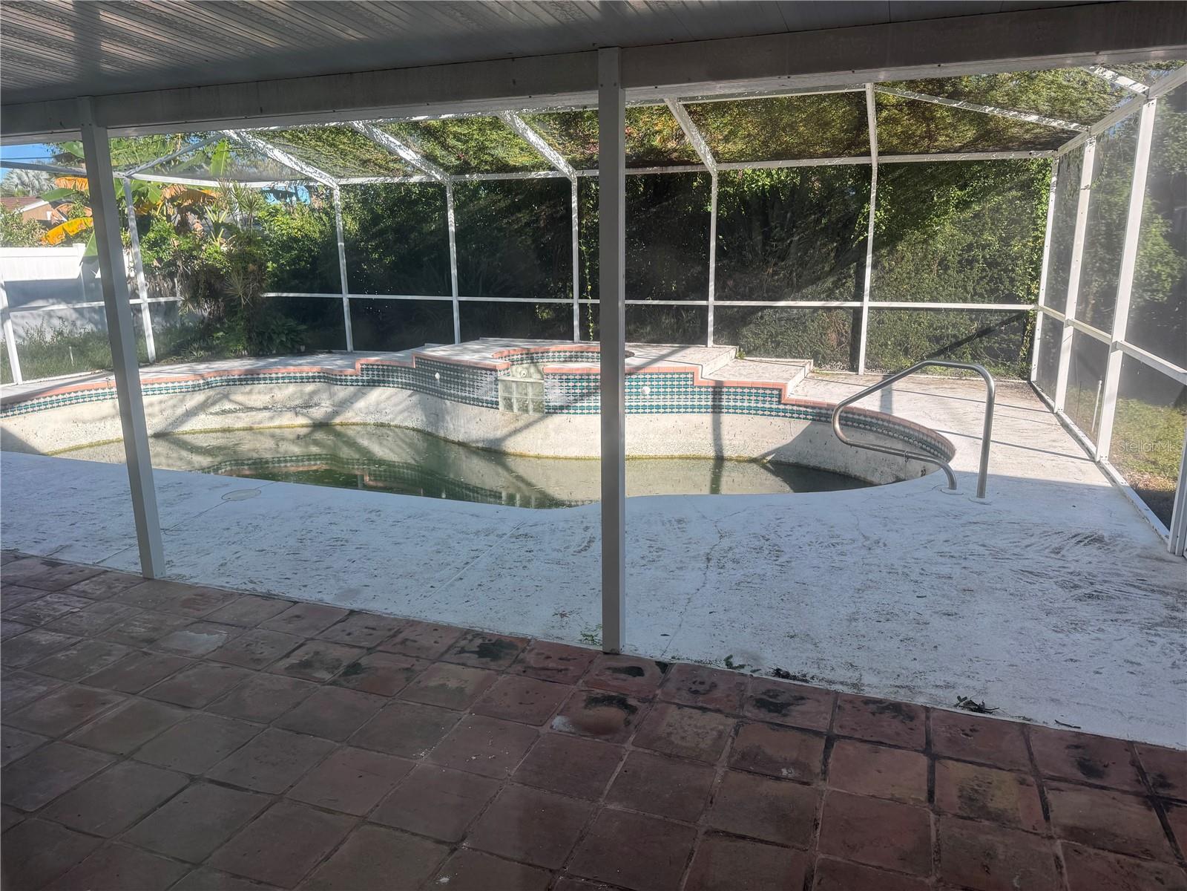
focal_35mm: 24
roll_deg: +0.1
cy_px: 446
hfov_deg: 71.6
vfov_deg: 56.8
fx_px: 823
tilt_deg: -13.4
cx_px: 594
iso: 80
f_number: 1.78
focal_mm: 6.76
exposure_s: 1/723
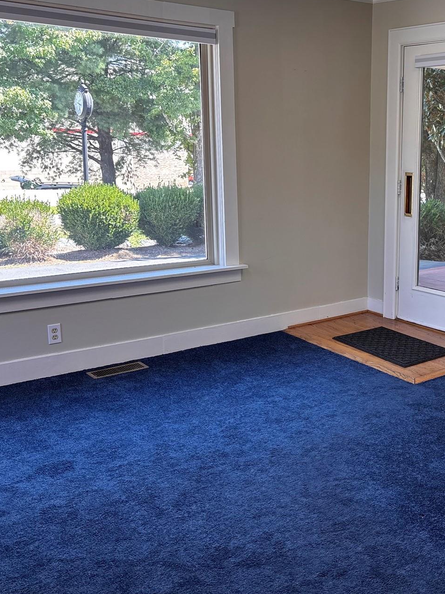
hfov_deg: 33.0
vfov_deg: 44.7
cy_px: 265
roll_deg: -1.4
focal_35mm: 42
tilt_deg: -9.7
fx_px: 720
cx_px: 380
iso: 50
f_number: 1.6
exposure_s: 1/120
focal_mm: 5.96
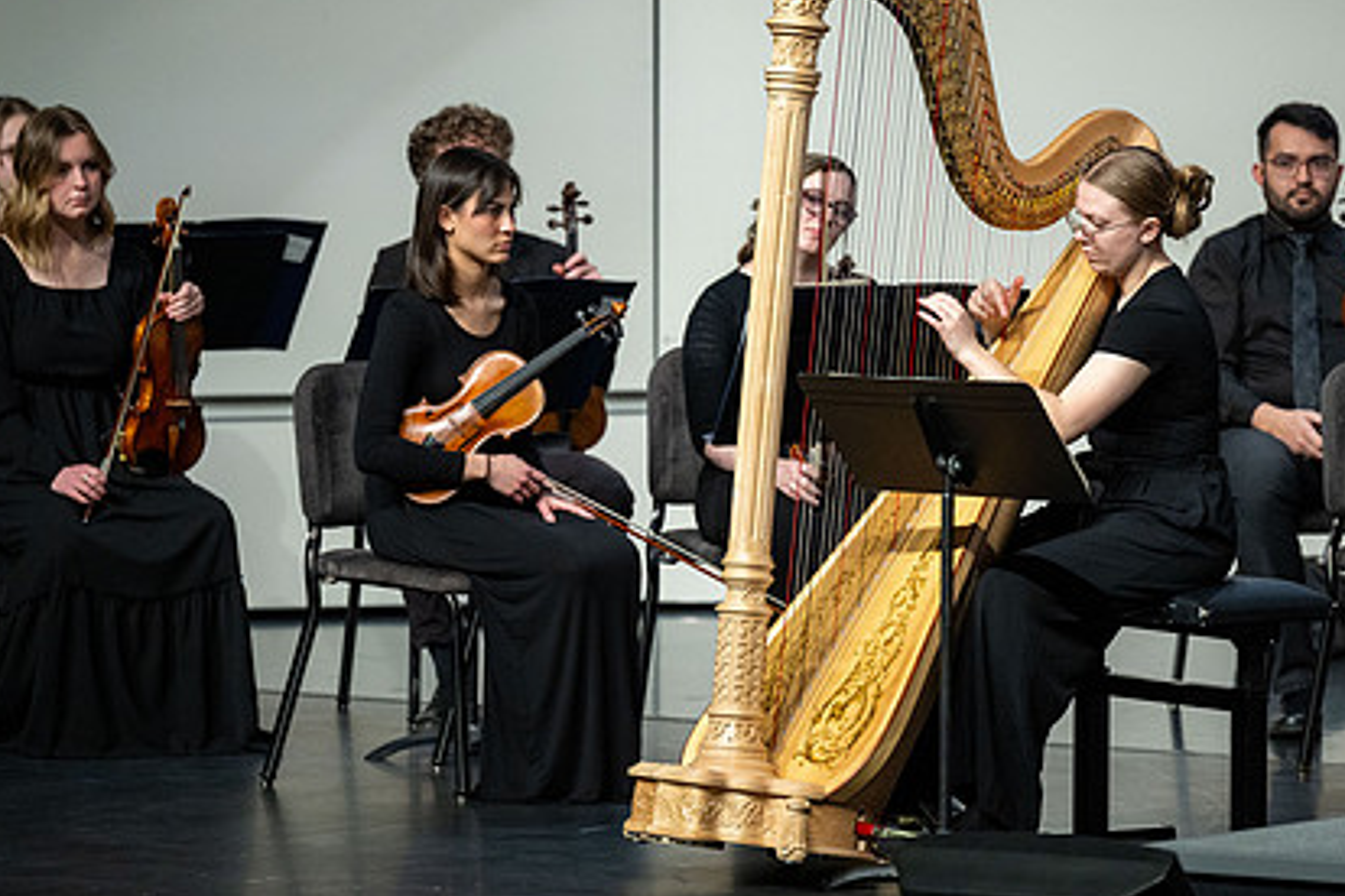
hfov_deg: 7.4
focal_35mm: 280
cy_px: 424
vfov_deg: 4.9
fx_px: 10460
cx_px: 741
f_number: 2.8
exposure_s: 1/500
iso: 1250
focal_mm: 200
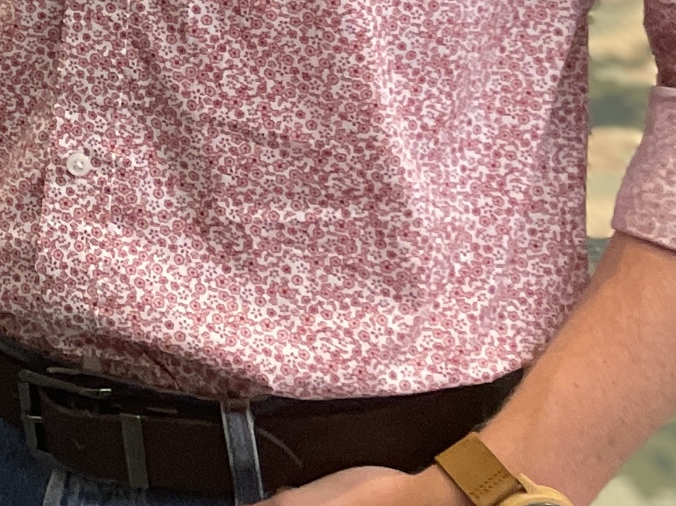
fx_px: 2441
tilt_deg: -9.5
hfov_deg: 13.1
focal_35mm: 125
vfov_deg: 11.0
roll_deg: +0.7
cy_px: -413
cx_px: -778
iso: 200
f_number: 1.6
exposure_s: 1/60
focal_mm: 4.2
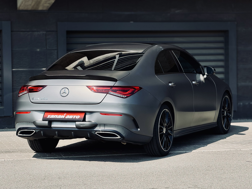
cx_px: 126
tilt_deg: -1.6
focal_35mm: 120
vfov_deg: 12.3
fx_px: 874
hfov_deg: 16.4
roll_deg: +0.9
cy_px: 94
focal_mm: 15.66
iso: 50
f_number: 2.8
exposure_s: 1/1730
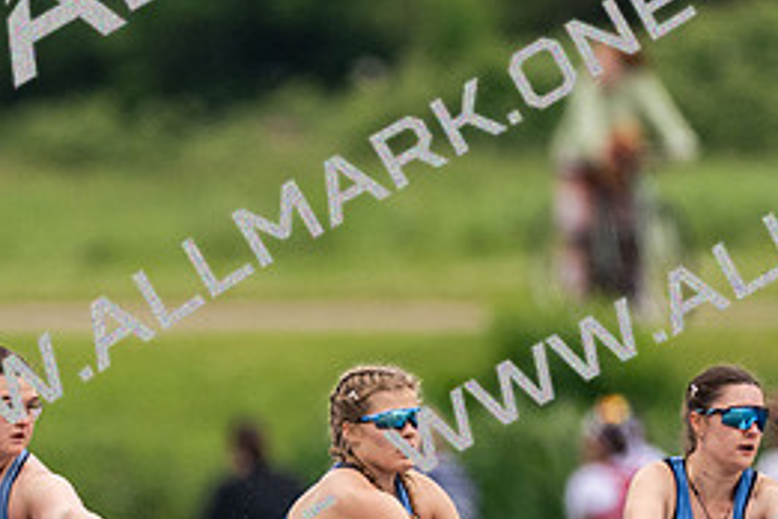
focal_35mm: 2003
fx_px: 43284
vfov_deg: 0.7
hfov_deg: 1.0
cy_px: 523
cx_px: 167
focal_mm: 600
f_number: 4
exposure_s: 1/2000
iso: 800
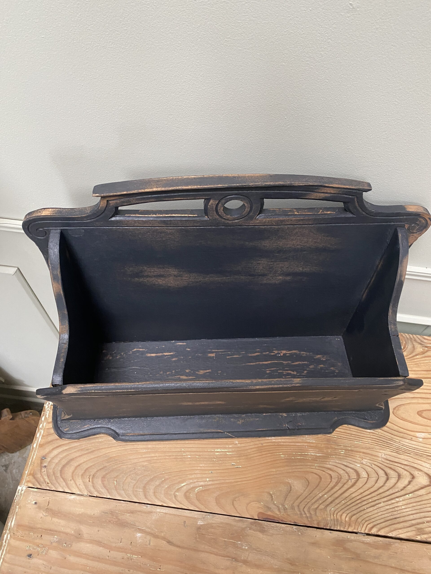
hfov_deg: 53.1
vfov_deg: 67.3
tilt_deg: -58.7
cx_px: 216
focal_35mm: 26
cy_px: 287
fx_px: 432
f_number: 1.8
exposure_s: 1/60
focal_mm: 4.25
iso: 320
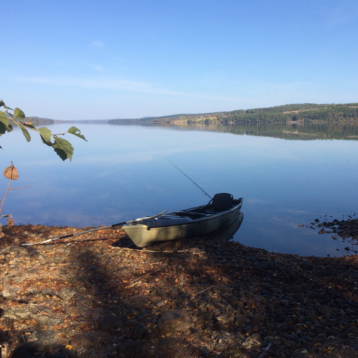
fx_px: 410
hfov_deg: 46.7
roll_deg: +0.5
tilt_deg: -11.2
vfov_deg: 47.2
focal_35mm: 35
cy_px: 181
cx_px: 230
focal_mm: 4.15
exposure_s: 1/1642
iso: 32
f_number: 2.2
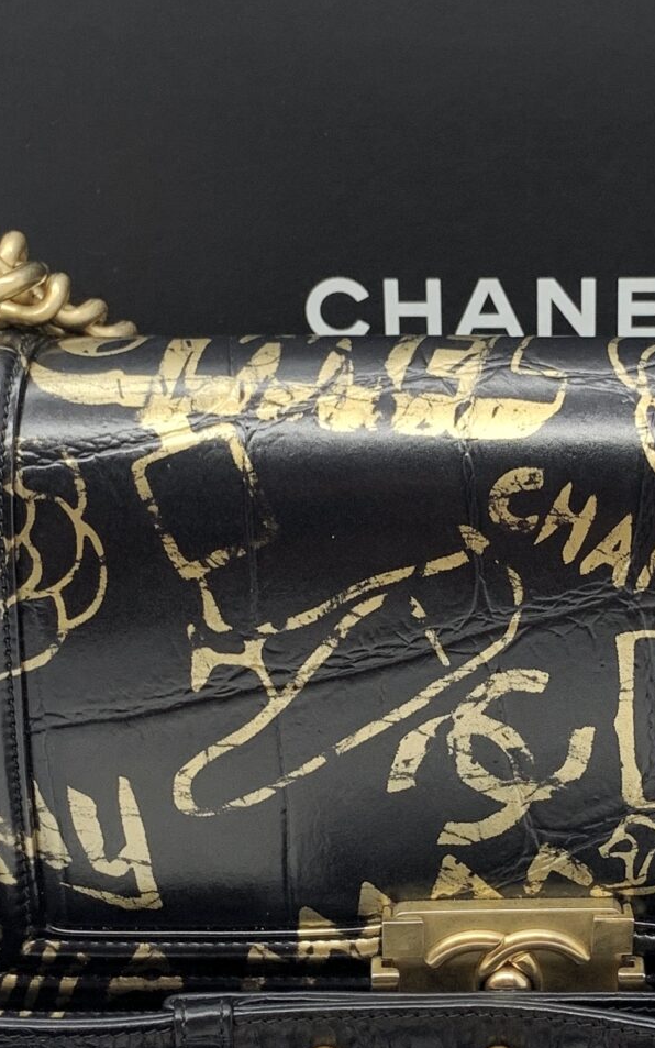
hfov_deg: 17.5
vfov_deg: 27.8
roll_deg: +0.3
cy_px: 525
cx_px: 513
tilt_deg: -19.2
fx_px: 2113
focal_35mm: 74
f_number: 1.8
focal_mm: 4.25
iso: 40
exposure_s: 1/100
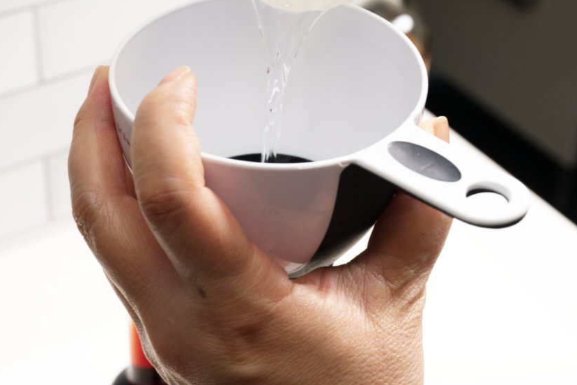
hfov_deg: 28.3
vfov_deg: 19.2
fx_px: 1138
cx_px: 197
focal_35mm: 71
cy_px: 193
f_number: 9
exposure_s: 1/640
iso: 1000
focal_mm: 49
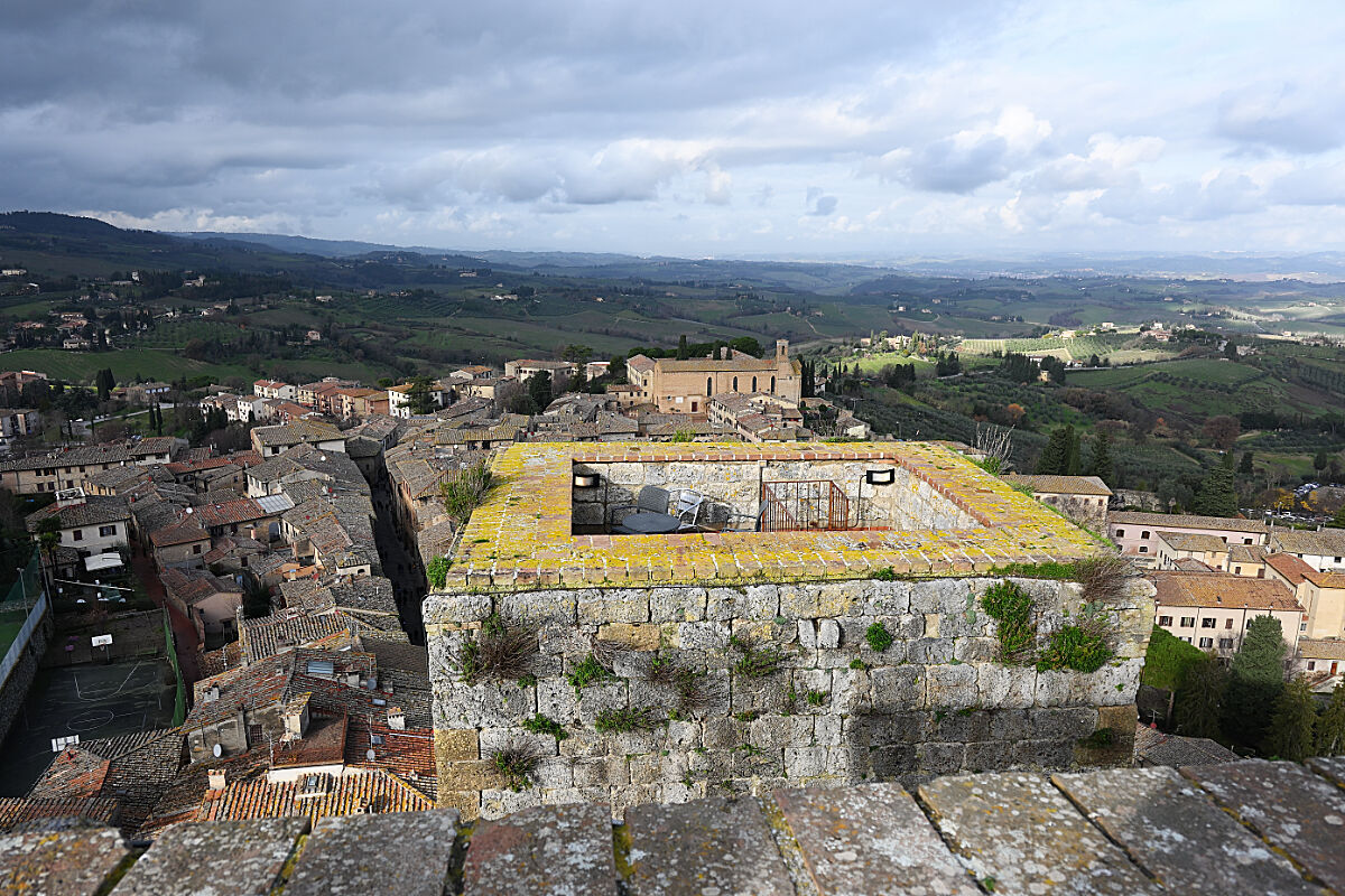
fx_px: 897
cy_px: 448
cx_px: 672
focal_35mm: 24
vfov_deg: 53.1
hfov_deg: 73.7
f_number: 5.6
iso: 100
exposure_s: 1/320
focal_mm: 16
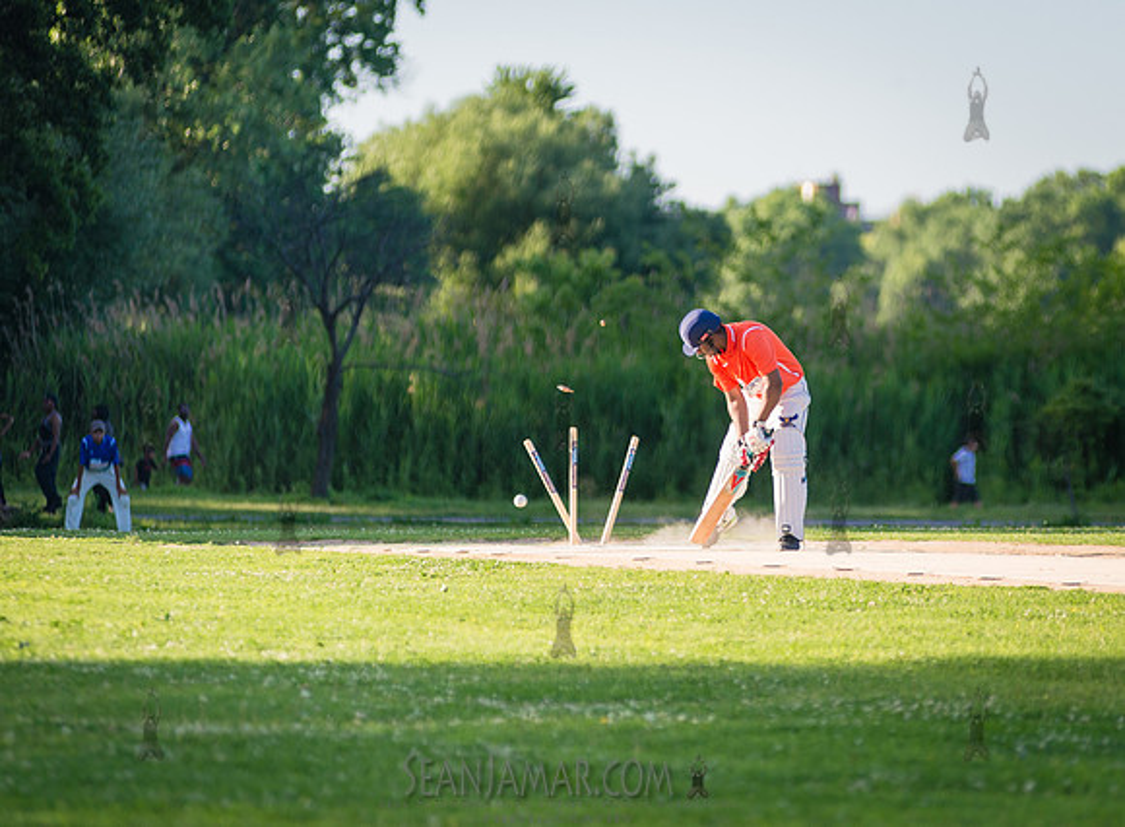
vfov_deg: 5.6
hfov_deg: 7.6
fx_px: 8501
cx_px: 765
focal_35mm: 264
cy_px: 316
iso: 400
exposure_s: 1/2000
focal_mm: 200
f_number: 2.8
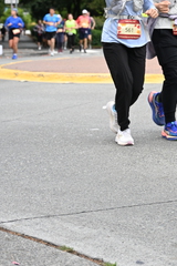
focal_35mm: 124
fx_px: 914
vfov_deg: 16.2
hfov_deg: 10.9
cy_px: -7
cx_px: 199
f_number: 4
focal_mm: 54
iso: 1600
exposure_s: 1/800
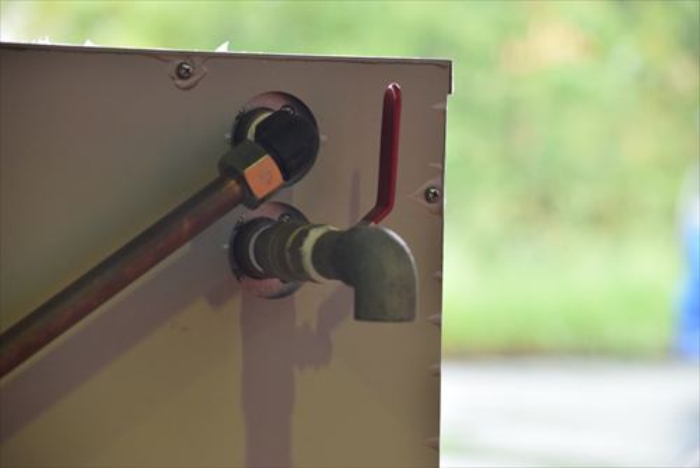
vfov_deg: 8.3
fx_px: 3210
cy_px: 234
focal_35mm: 165
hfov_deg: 12.4
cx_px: 350
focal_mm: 110
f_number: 6.3
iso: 1250
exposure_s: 1/400
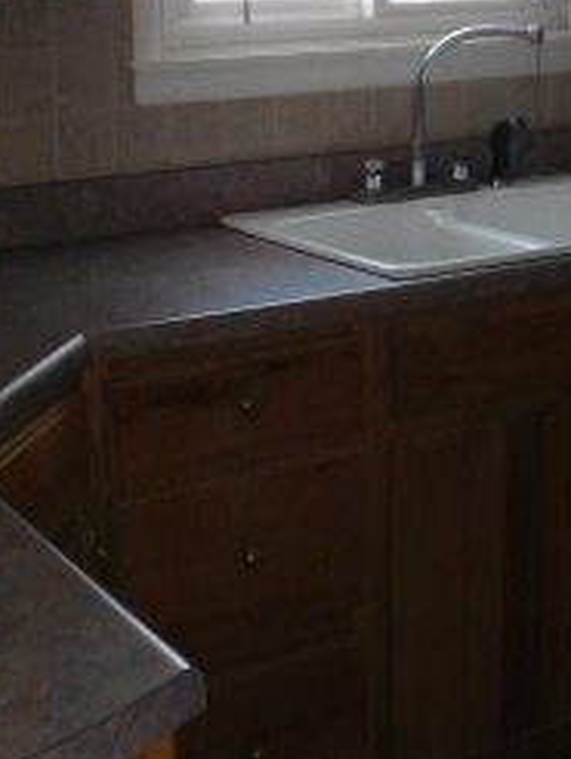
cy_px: 231
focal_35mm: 65
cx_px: 210
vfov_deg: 29.5
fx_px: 1427
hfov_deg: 22.6
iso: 200
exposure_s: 1/30
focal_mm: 4.5
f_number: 3.4
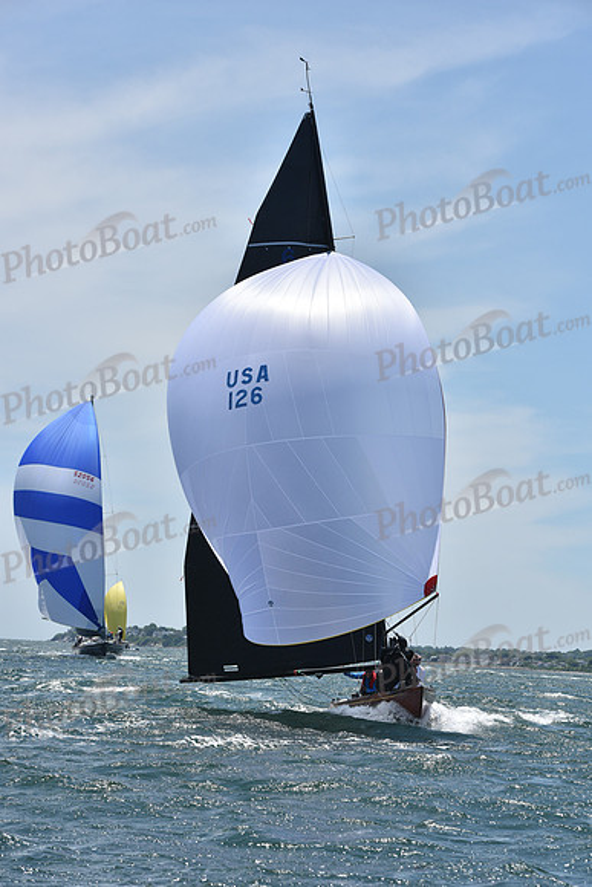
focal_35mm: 100
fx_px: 2465
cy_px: 444
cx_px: 296
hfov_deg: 13.7
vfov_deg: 20.4
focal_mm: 100
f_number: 8
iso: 250
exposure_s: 1/1250
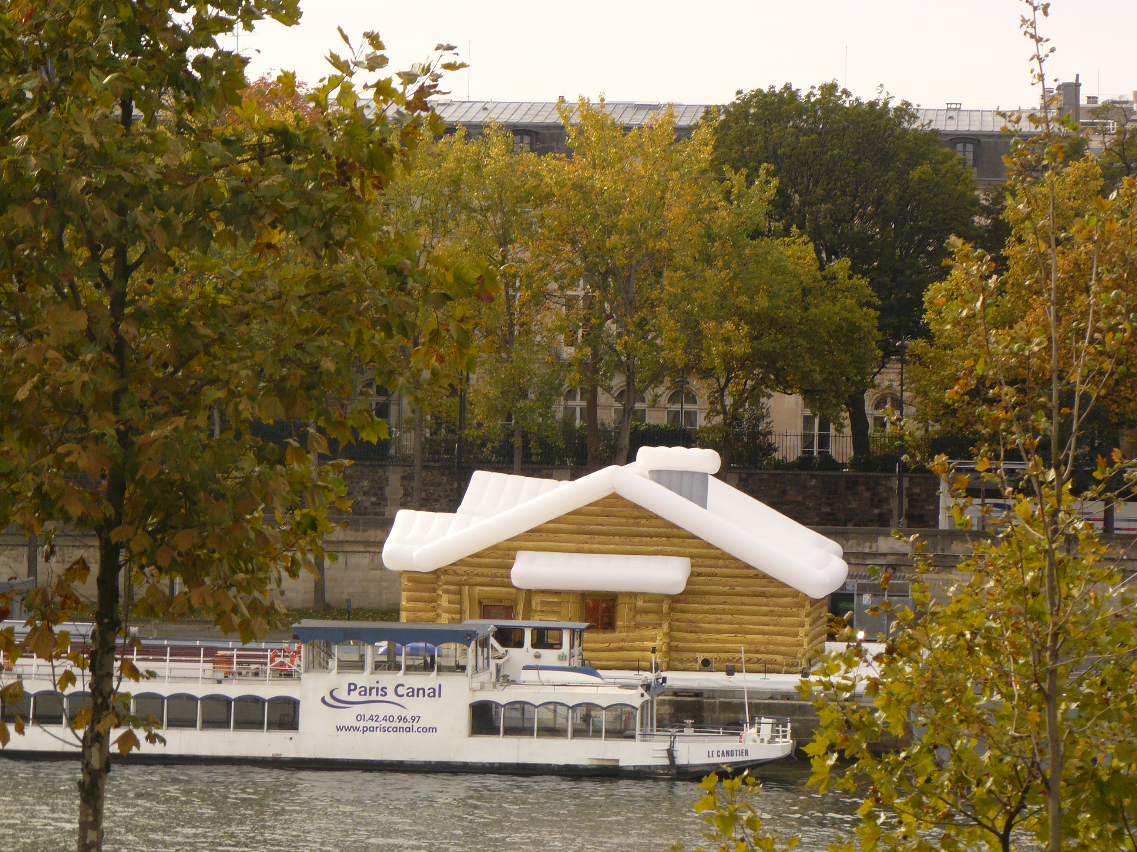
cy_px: 426
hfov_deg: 13.7
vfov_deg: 10.3
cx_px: 568
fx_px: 4730
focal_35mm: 144
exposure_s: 1/200
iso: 100
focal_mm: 24.1
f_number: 4.5
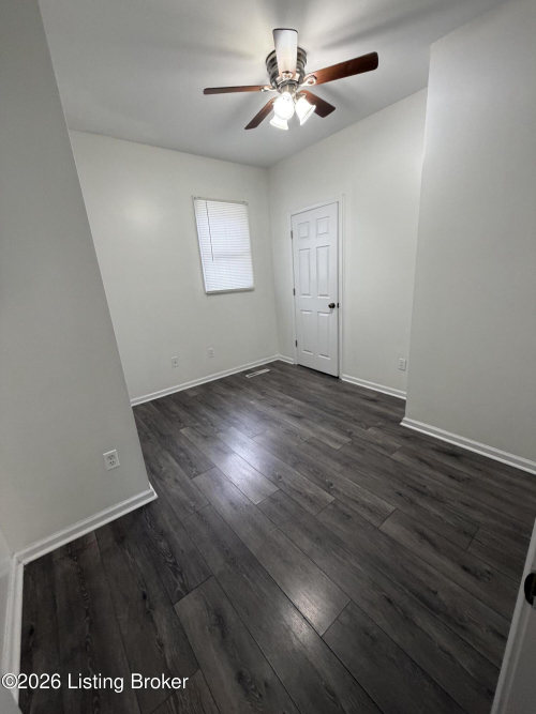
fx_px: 289
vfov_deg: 102.1
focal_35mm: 14
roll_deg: +5.2
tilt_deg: -16.5
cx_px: 268
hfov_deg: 85.7
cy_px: 357
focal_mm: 2.22
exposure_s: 1/60
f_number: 2.2
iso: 250
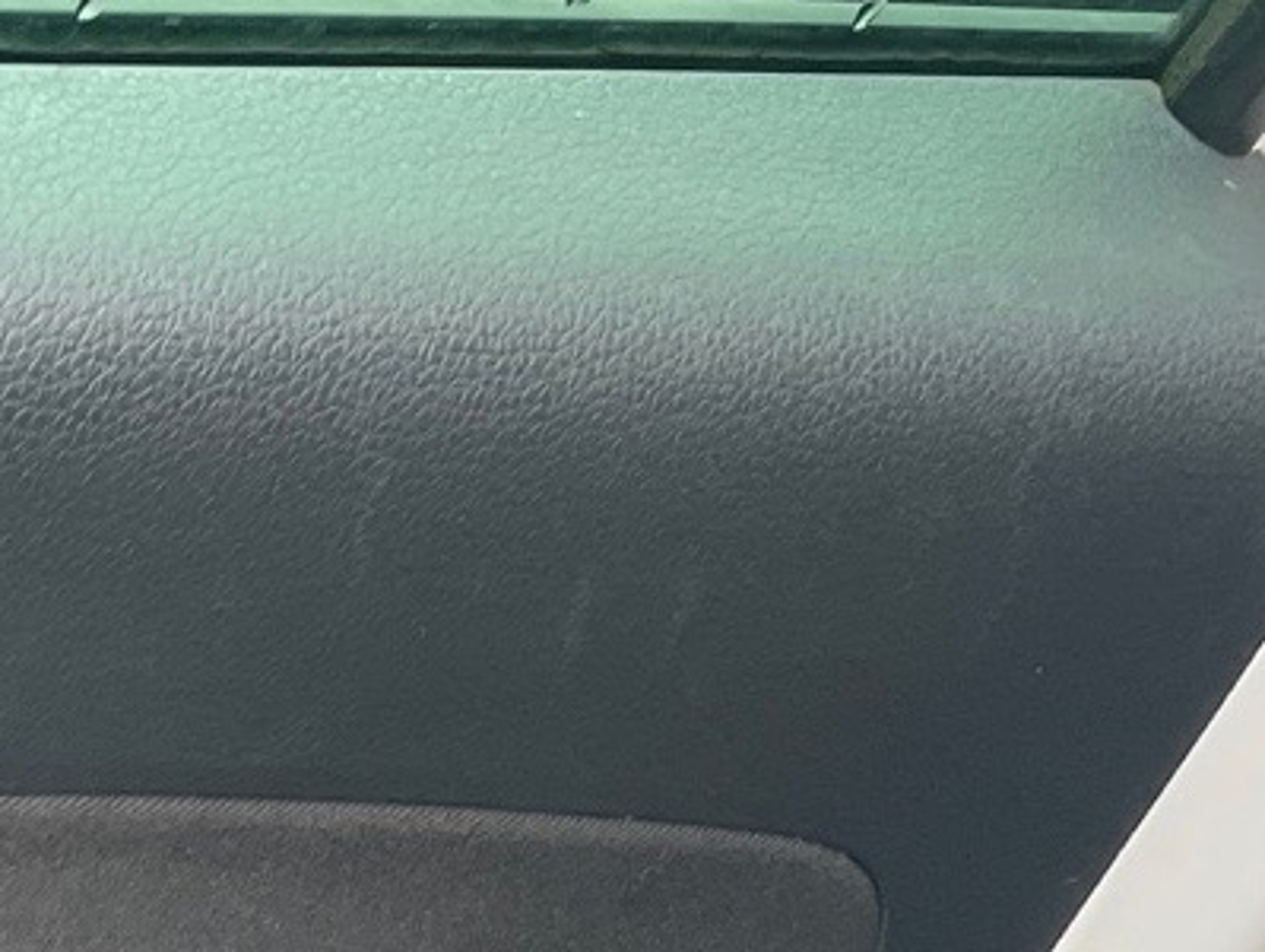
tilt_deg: -46.2
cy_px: 1511
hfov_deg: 14.1
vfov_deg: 11.3
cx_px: -935
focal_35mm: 125
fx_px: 4572
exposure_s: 1/121
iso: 64
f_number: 1.6
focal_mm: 4.2
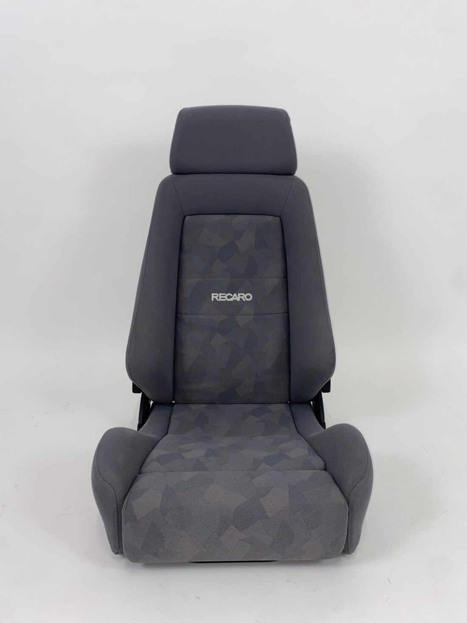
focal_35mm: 26
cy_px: 312
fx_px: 468
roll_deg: +0.5
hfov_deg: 53.1
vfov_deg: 67.3
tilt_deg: -16.2
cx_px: 234
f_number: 1.8
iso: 40
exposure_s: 1/100
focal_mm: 4.25
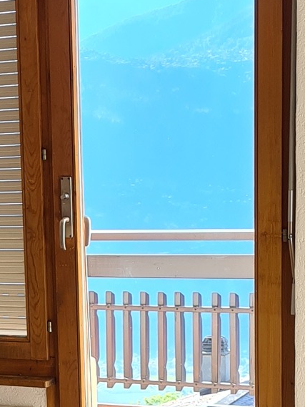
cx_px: -131
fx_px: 1374
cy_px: 381
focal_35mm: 117
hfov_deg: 12.2
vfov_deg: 16.6
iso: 50
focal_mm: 5.4
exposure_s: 1/143
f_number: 1.8
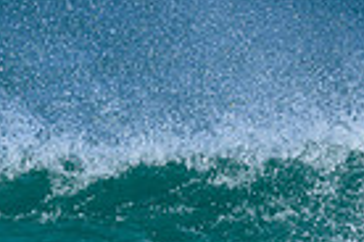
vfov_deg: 0.4
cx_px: 58
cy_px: 363
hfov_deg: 0.6
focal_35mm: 3691
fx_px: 37317
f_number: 6.3
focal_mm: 800
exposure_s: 1/2000
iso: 360
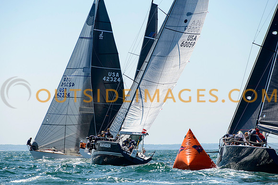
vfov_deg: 6.1
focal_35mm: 225
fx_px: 1738
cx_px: 125
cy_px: 102
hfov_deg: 9.1
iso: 250
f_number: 5.6
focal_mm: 200
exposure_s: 1/1600
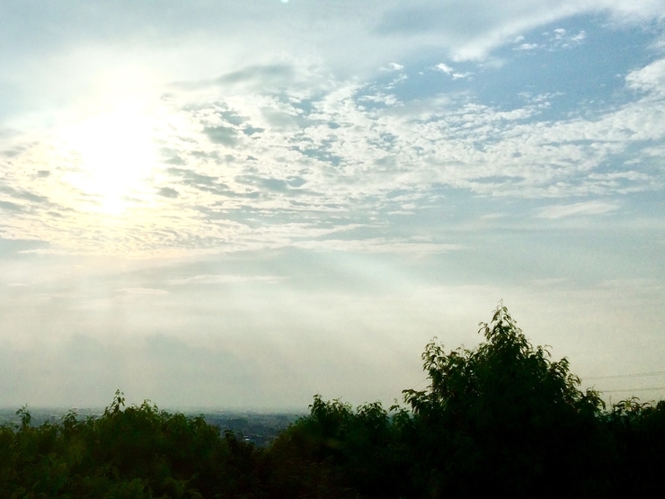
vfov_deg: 30.1
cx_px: 186
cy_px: 98
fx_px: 903
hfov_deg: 39.6
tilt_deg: +20.3
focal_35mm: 47
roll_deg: -2.1
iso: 32
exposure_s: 1/5128
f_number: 2.2
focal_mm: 4.15
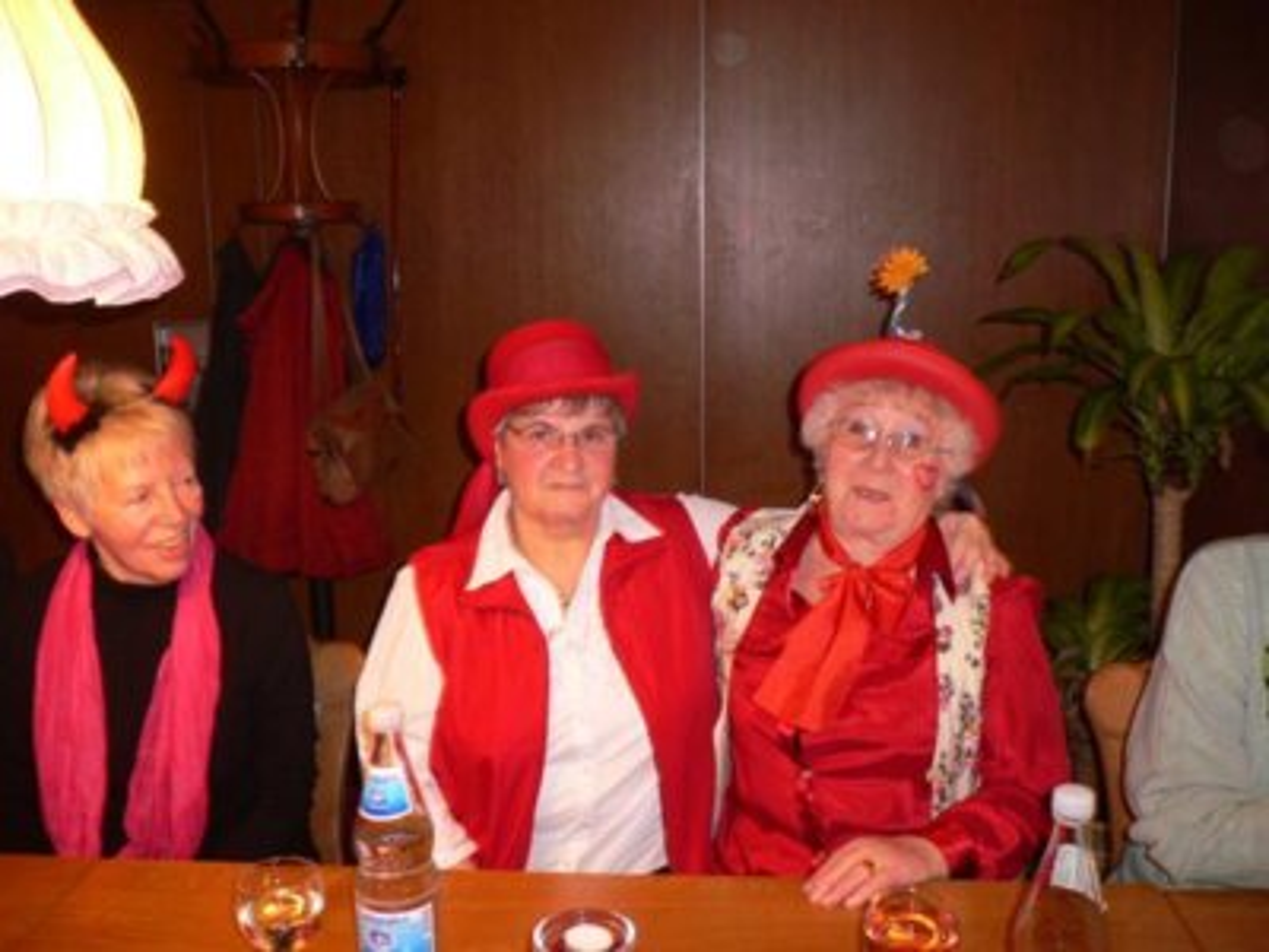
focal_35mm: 35
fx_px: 1283
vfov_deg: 40.7
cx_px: 634
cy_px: 476
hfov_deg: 52.6
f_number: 2.8
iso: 100
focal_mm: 5.8
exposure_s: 1/8
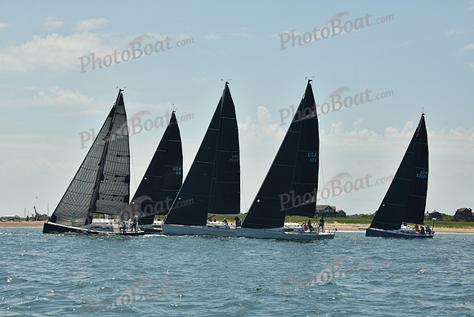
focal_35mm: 98
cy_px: 158
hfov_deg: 20.8
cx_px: 237
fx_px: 1291
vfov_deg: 14.0
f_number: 9
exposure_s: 1/640
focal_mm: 98
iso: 320
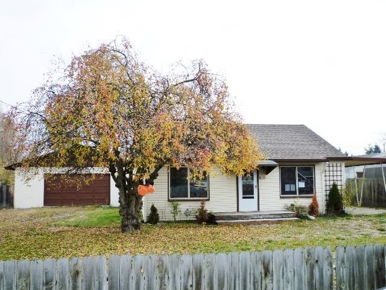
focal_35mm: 29
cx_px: 193
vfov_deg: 48.2
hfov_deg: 61.7
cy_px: 145
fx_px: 323
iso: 125
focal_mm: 5.2
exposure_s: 1/400
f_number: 3.3
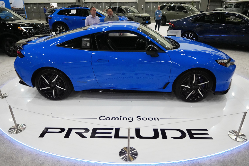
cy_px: 83
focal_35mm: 24
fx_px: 166
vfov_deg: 53.1
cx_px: 124
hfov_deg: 73.8
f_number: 2.8
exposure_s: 1/2410
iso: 6400
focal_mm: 24
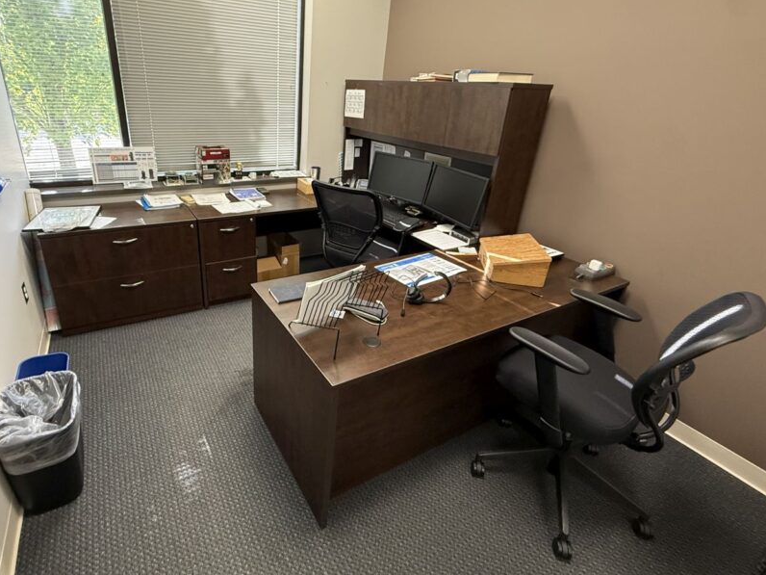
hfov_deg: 87.0
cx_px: 320
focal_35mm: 18
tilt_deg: -23.2
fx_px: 398
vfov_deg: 71.4
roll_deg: -2.7
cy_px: 259
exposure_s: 1/60
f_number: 2.2
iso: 500
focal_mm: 2.22
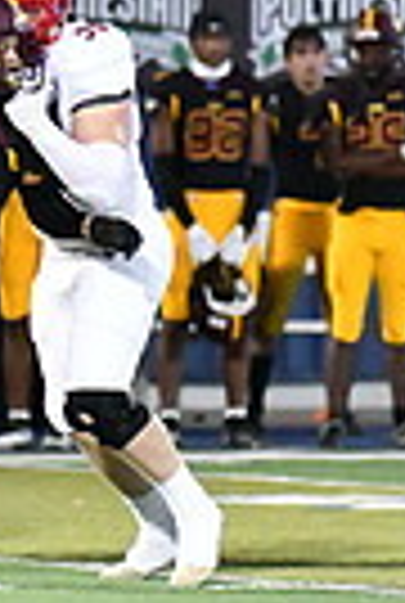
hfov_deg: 1.6
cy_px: 313
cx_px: -63
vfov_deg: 2.4
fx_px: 14504
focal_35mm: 864
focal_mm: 200
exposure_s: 1/3200
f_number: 3.2
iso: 18000
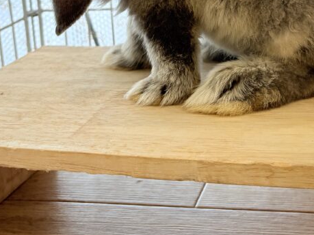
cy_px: -59
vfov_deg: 20.0
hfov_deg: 28.3
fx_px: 617
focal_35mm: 68
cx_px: 220
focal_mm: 5.96
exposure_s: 1/163
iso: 125
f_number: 1.6
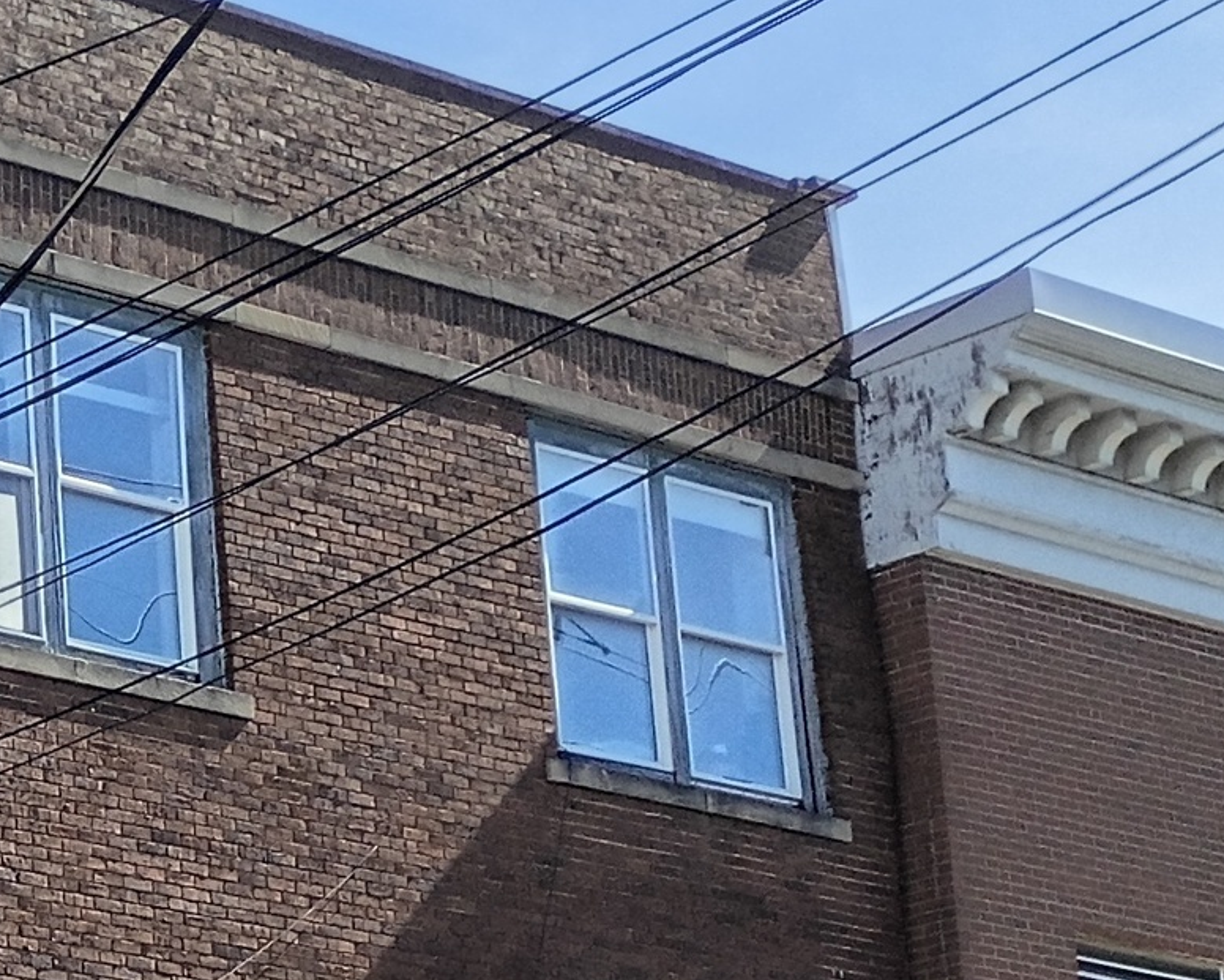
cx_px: -1150
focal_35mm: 112
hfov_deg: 14.5
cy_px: 1149
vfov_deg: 13.4
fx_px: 4058
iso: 100
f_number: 1.8
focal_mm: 4.27
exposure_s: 1/723
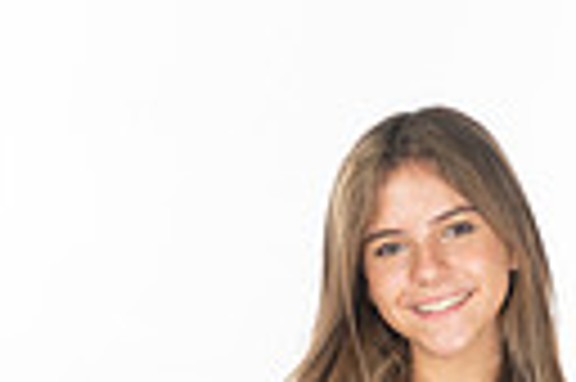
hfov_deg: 10.4
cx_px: 400
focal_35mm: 197
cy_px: 930
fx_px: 3148
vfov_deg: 6.6
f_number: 8
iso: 800
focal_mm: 56
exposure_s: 1/320
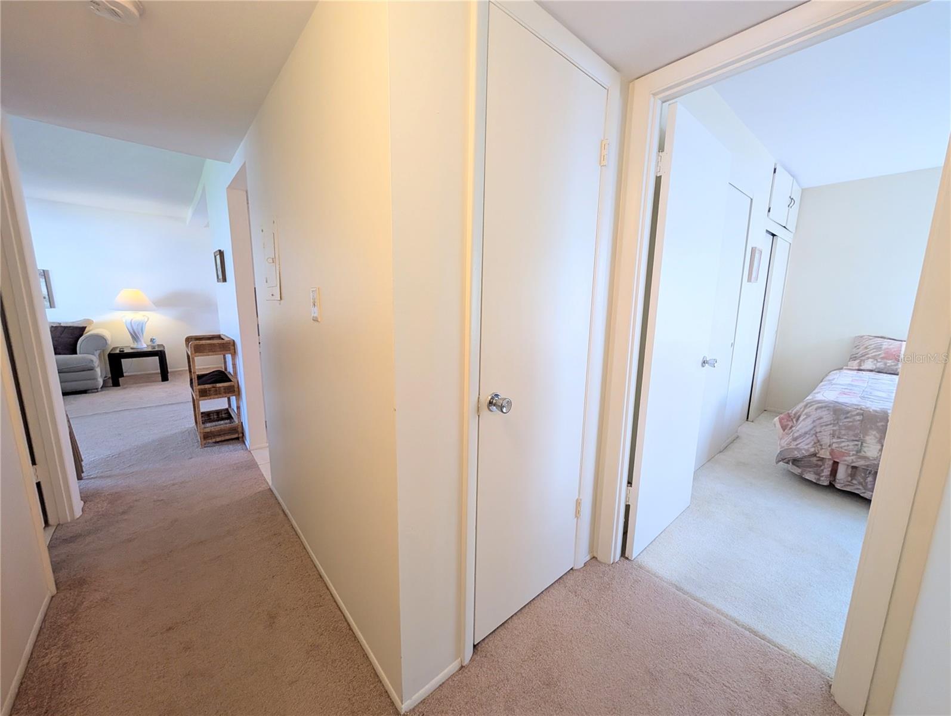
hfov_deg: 110.5
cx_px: 476
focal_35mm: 12
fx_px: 330
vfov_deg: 94.6
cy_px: 358
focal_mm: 2.02
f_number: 1.7
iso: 284
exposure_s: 1/120
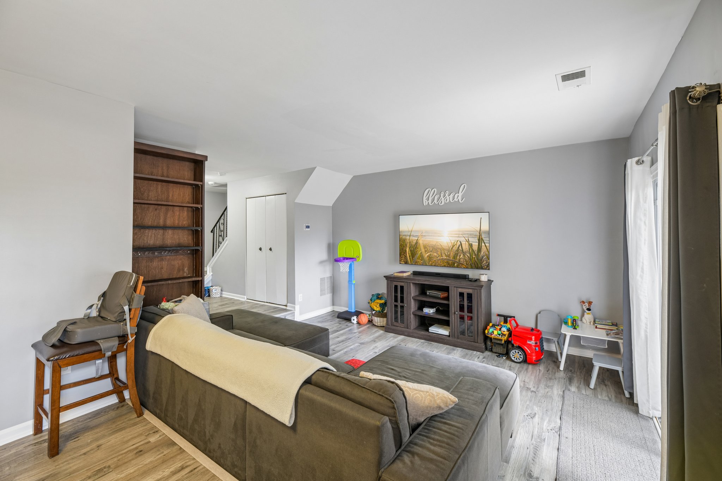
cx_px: 361
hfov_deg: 100.4
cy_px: 240
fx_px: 301
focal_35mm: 15
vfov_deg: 77.3
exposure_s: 1/5
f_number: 8
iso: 400
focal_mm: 15
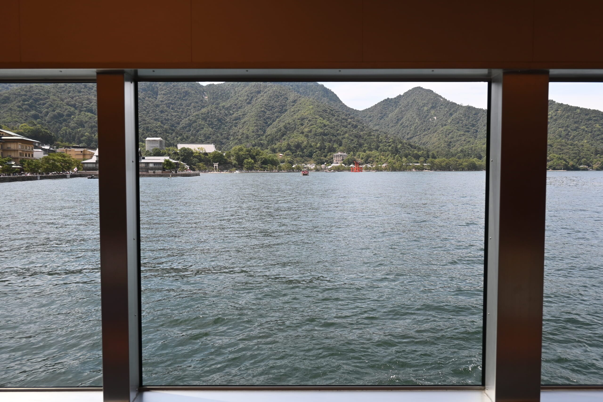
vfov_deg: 44.6
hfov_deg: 63.2
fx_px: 490
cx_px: 302
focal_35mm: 29
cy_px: 201
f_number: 5.6
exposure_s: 1/250
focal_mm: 19.5
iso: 125
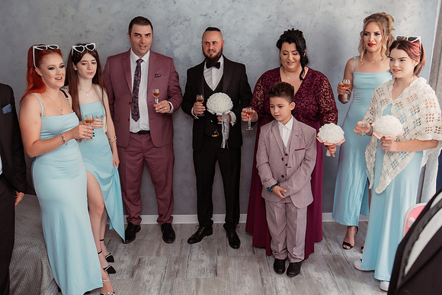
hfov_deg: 55.1
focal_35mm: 34
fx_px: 423
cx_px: 215
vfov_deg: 38.4
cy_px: 146
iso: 1600
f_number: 3.2
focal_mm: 30
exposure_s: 1/200
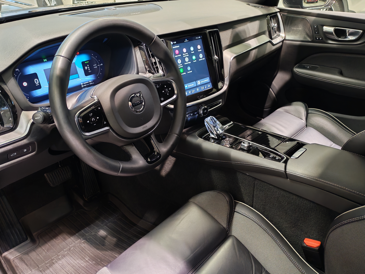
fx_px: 327
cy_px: 137
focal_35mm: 31
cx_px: 182
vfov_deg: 45.4
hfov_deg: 58.4
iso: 1000
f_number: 1.9
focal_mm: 6.12
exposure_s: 1/50
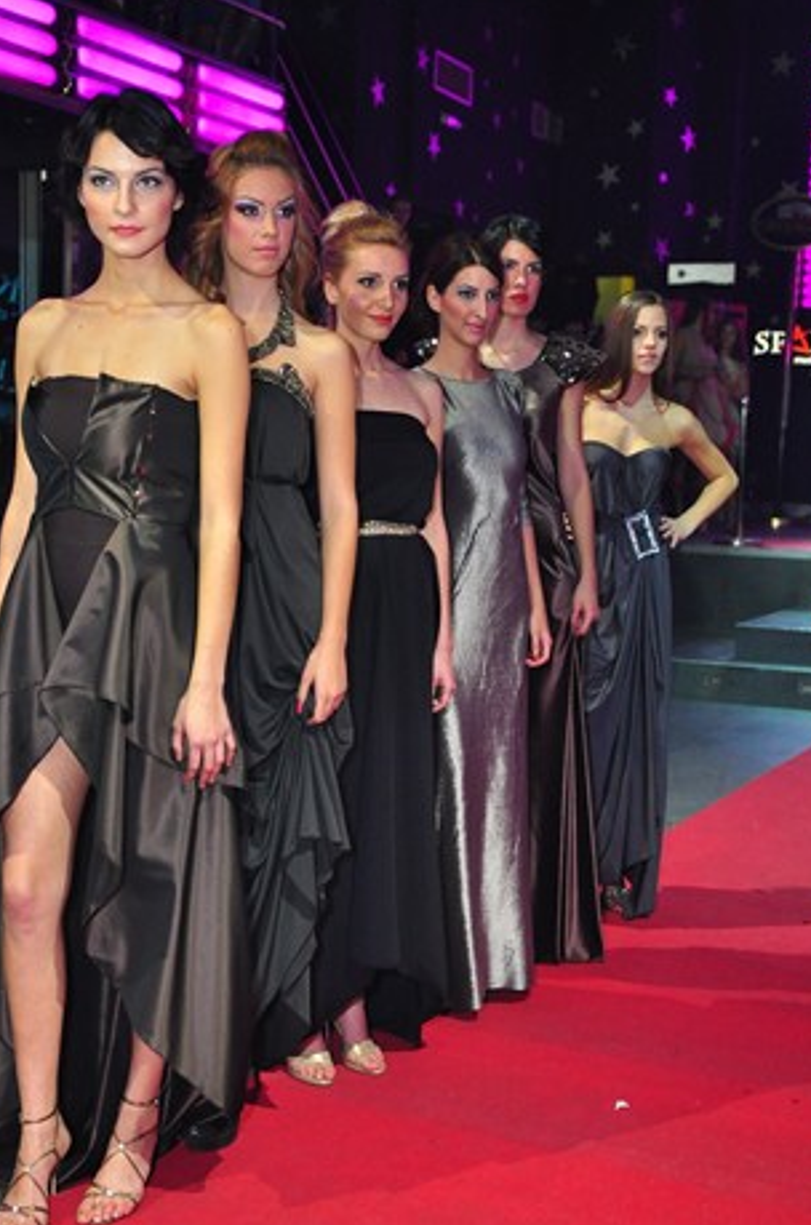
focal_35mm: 51
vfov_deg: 38.9
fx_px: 1731
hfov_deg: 26.4
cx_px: 367
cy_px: 638
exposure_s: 1/160
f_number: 2.8
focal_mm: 30
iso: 800
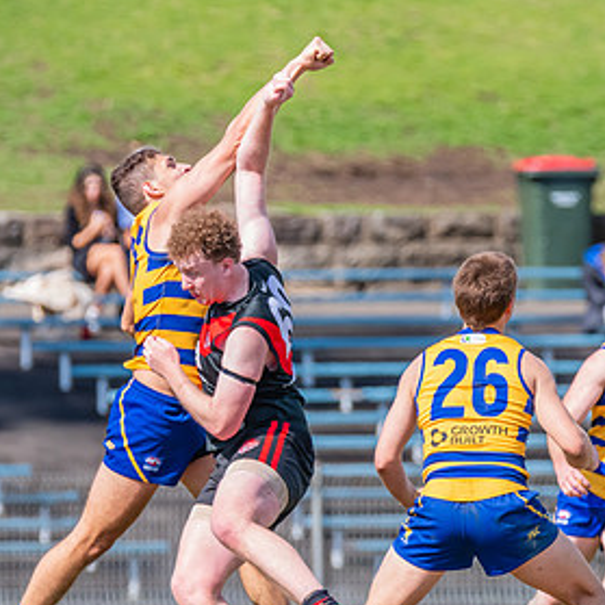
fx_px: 18310
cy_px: 325
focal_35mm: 926
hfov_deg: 1.9
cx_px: 278
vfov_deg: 1.9
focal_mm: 450
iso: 800
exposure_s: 1/1600
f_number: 7.1
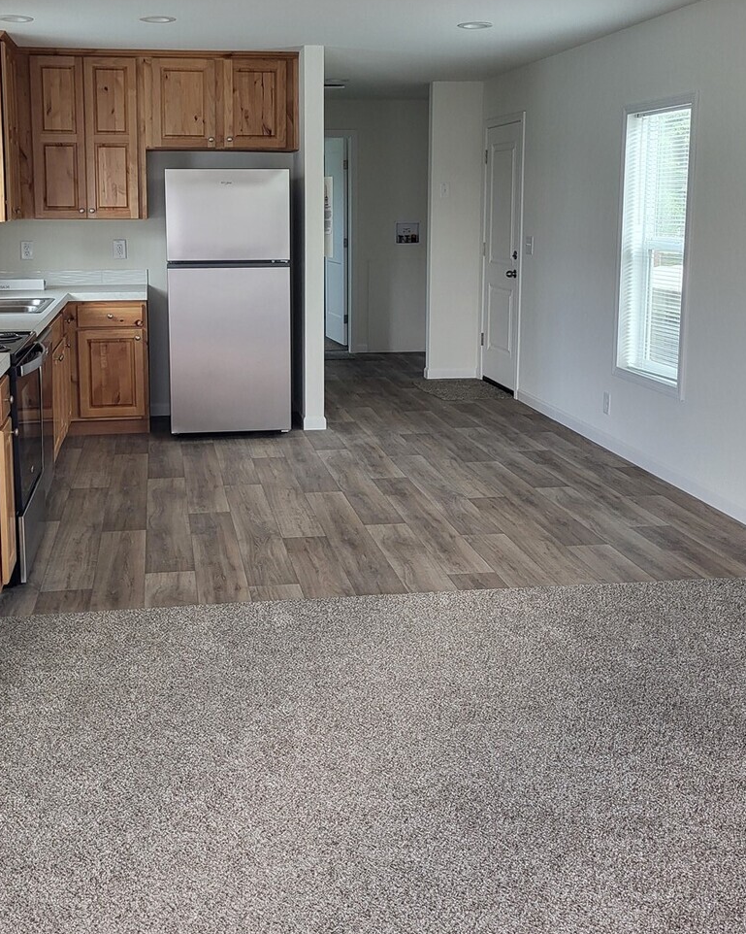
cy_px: 337
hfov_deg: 39.0
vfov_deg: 47.4
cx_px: 297
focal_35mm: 38
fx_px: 1049
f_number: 1.8
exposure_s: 1/120
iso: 200
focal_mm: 5.4
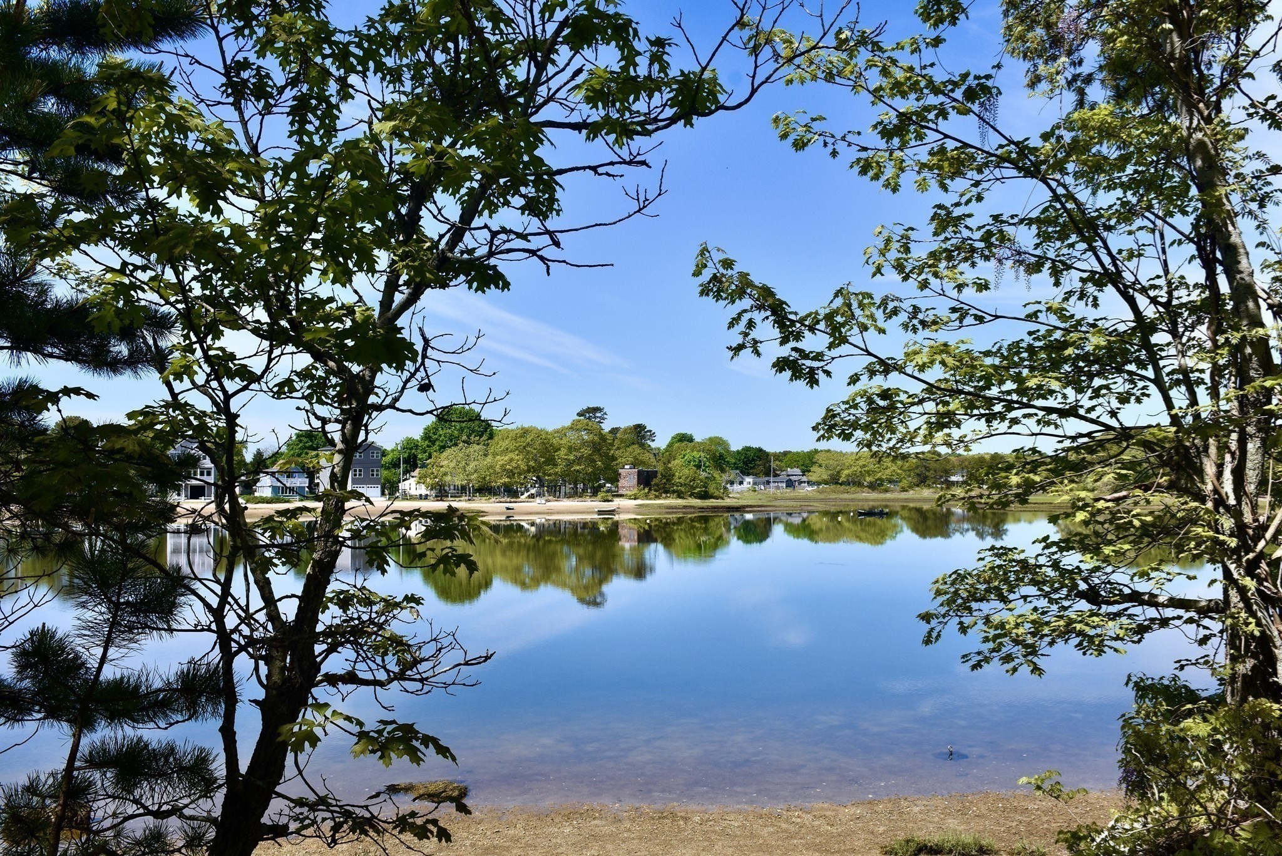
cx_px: 641
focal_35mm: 33
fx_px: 1176
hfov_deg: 57.2
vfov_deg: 40.0
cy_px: 428
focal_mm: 22
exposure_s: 1/500
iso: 220
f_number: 8
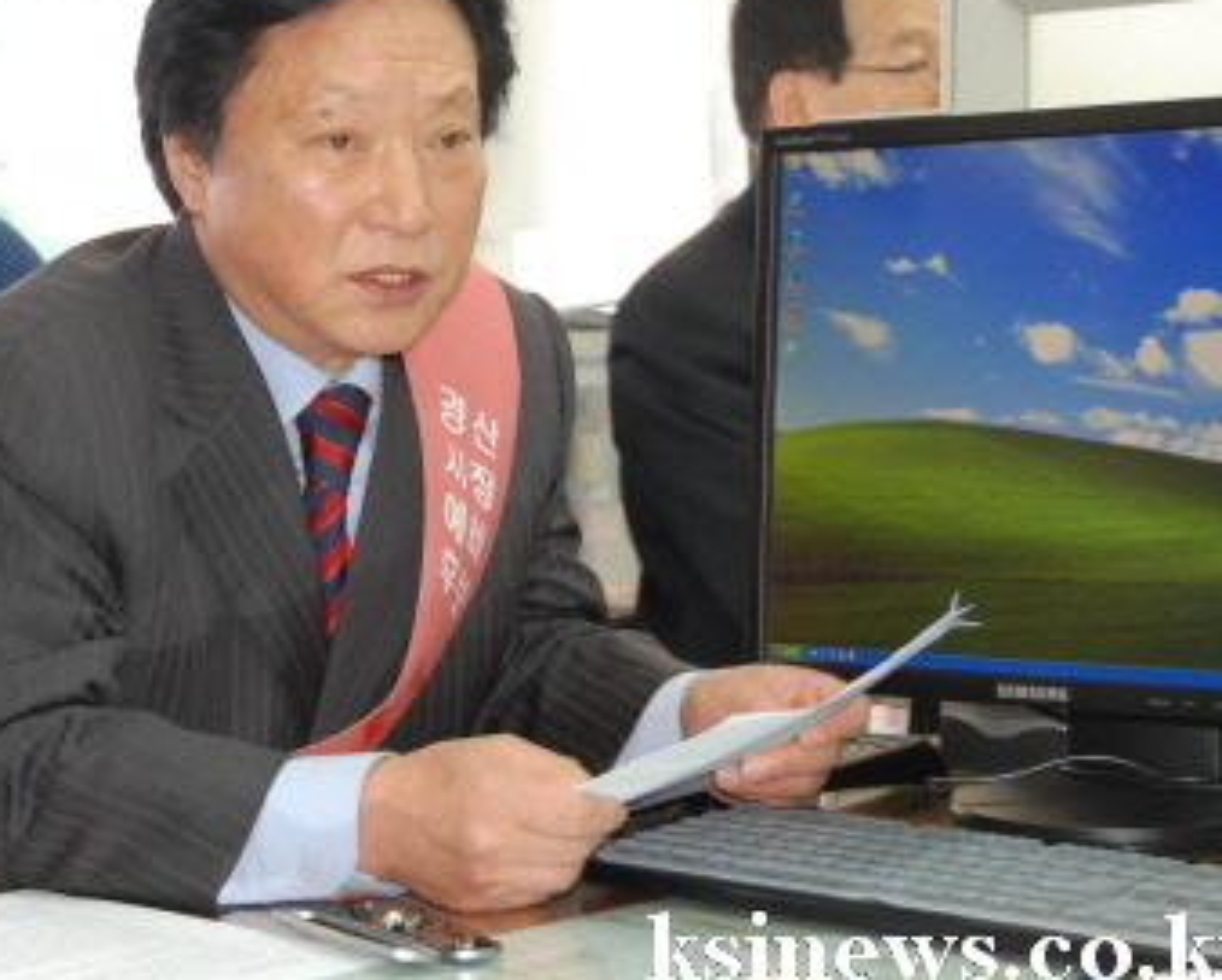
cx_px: 419
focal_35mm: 100
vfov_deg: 15.4
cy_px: 436
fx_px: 3620
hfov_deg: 19.1
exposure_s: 1/60
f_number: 4.8
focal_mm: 48
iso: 800
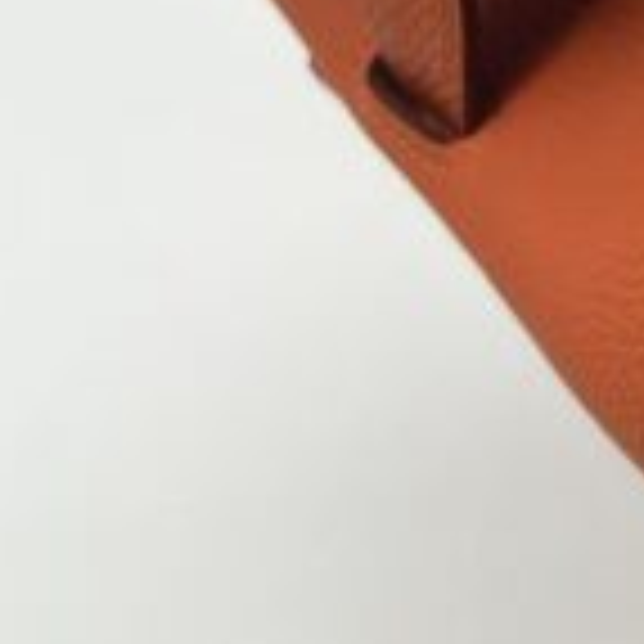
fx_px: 3473
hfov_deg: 9.4
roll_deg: +9.9
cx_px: 1563
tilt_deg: -37.7
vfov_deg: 10.4
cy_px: -117
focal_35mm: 165
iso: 40
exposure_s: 1/100
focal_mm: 5.7
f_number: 1.5
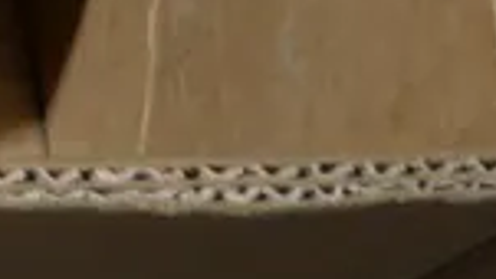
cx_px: -1110
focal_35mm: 251
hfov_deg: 7.4
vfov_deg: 4.5
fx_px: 3302
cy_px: -776
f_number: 4
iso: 400
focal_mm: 17
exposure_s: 1/60
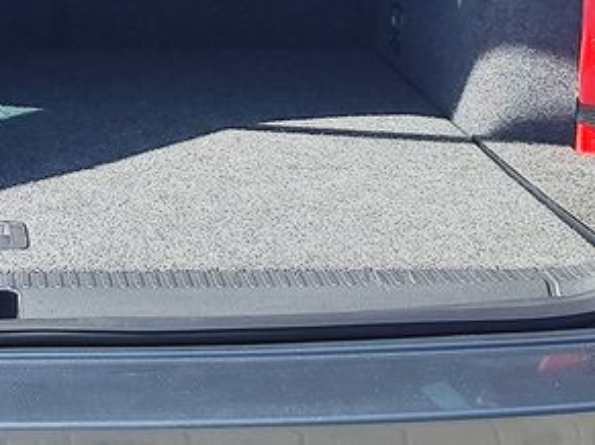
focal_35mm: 95
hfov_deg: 19.9
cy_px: 86
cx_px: -39
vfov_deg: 15.4
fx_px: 1632
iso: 50
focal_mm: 7.01
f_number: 1.69
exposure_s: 1/387
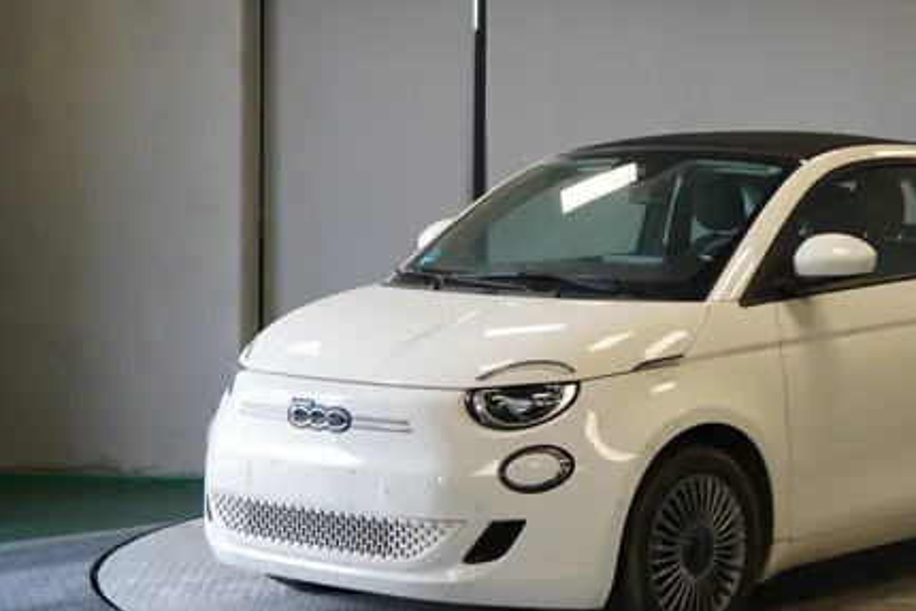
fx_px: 2214
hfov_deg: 23.0
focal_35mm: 87
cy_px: 273
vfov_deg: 15.7
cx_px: 748
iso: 800
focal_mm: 52
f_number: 5
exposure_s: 1/160
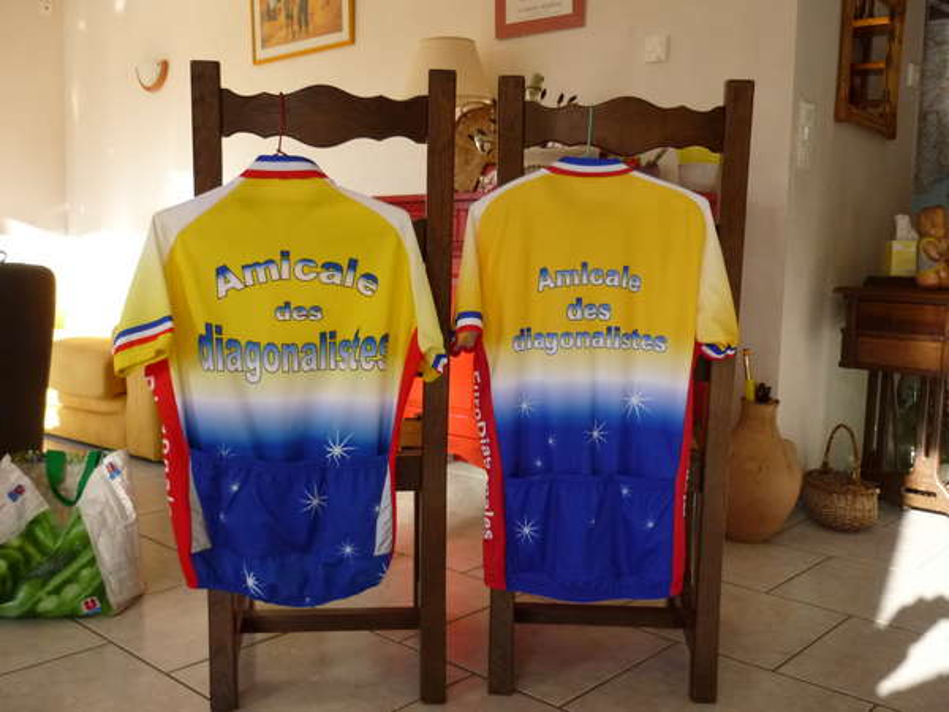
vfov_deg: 42.9
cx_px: 474
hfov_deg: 55.4
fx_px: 905
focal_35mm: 33
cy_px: 356
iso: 400
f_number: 2.8
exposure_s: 1/640
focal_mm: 5.5
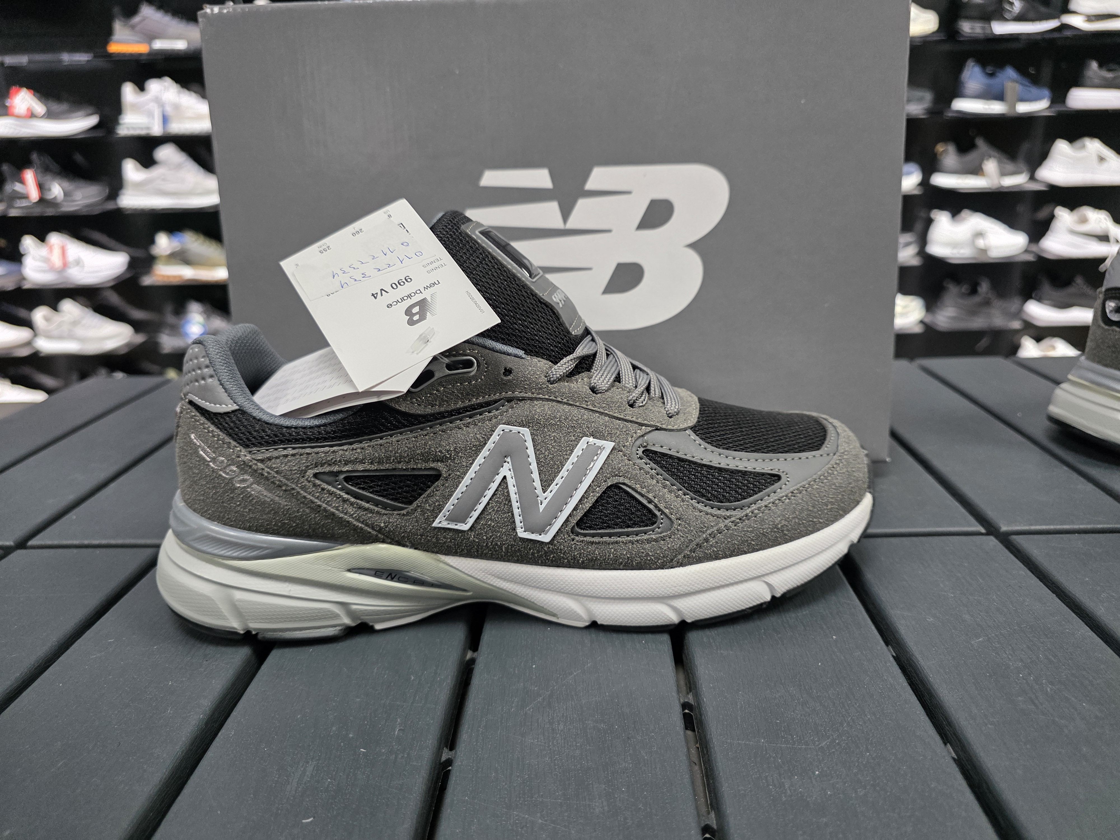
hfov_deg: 73.9
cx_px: 560
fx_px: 744
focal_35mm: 23
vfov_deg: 58.9
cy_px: 420
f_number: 1.7
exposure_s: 1/100
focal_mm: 6.3
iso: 160
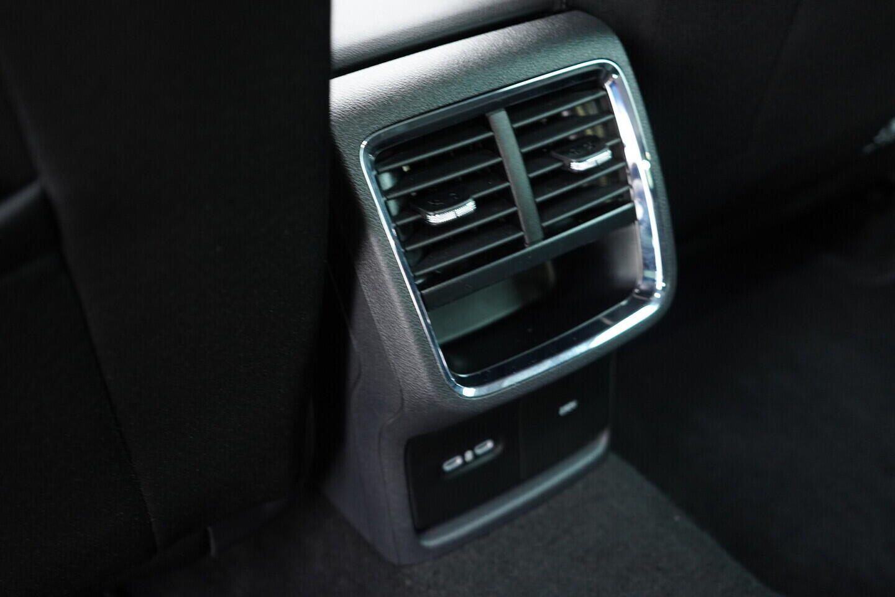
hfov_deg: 53.1
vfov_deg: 36.9
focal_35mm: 36
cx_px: 448
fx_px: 895
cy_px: 298
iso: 1250
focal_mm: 24
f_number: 2.8
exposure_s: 1/40
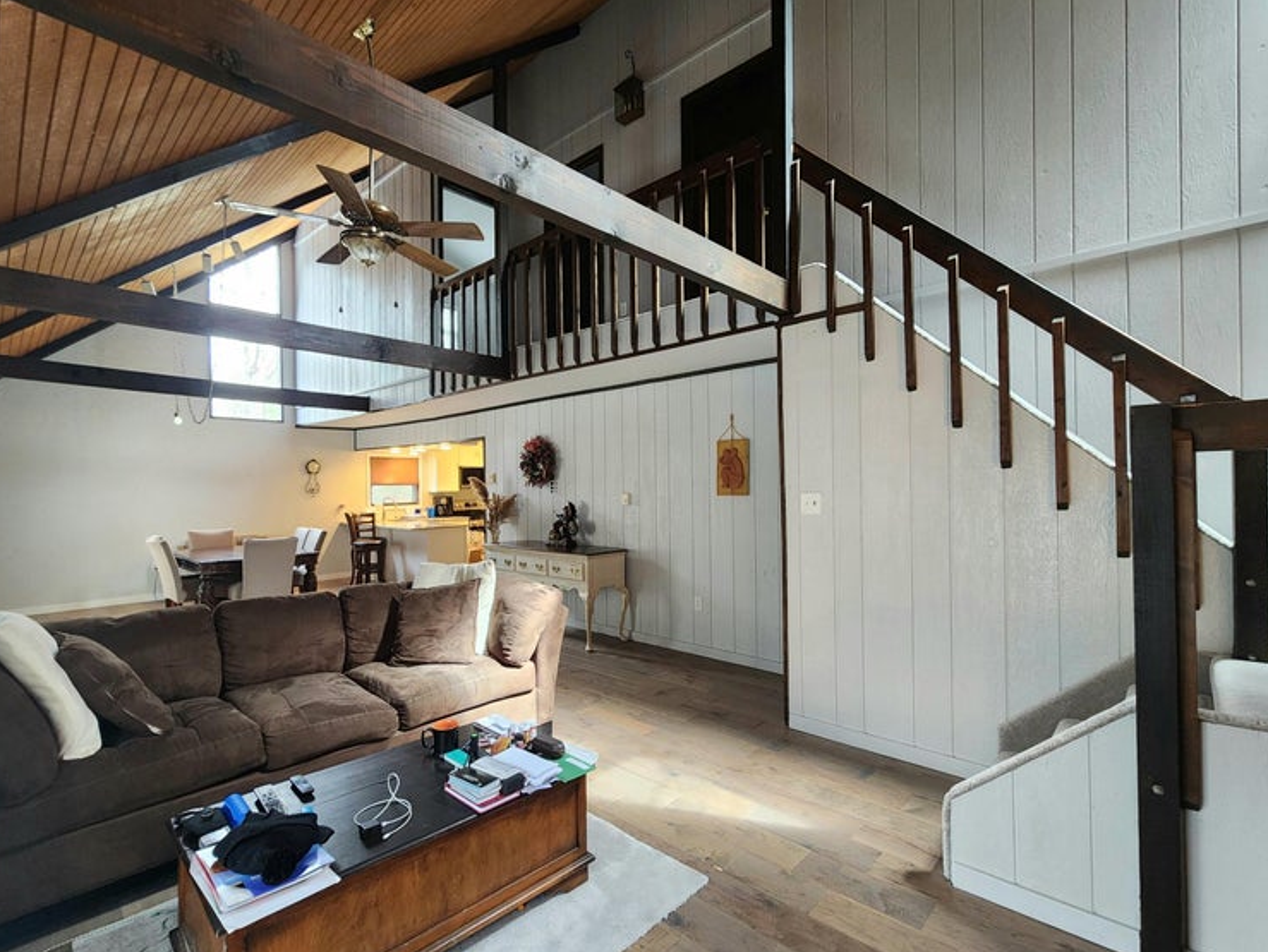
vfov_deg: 81.8
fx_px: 550
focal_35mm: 15
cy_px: 491
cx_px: 603
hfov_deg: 98.1
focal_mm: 2.2
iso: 320
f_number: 2.2
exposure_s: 1/40
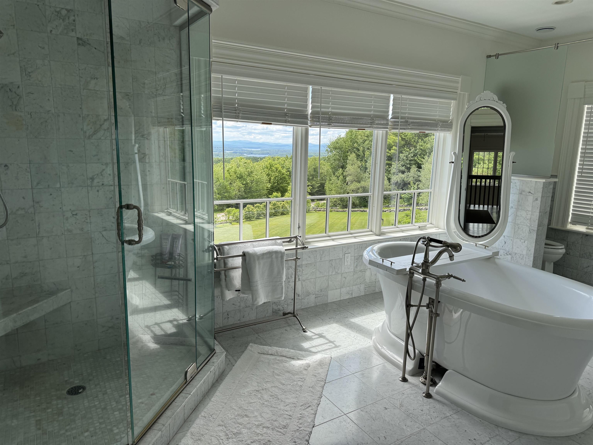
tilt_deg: -10.7
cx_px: 296
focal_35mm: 24
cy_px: 222
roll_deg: -1.4
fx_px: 411
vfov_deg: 56.8
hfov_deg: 71.6
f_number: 1.78
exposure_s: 1/966
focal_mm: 6.76
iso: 80
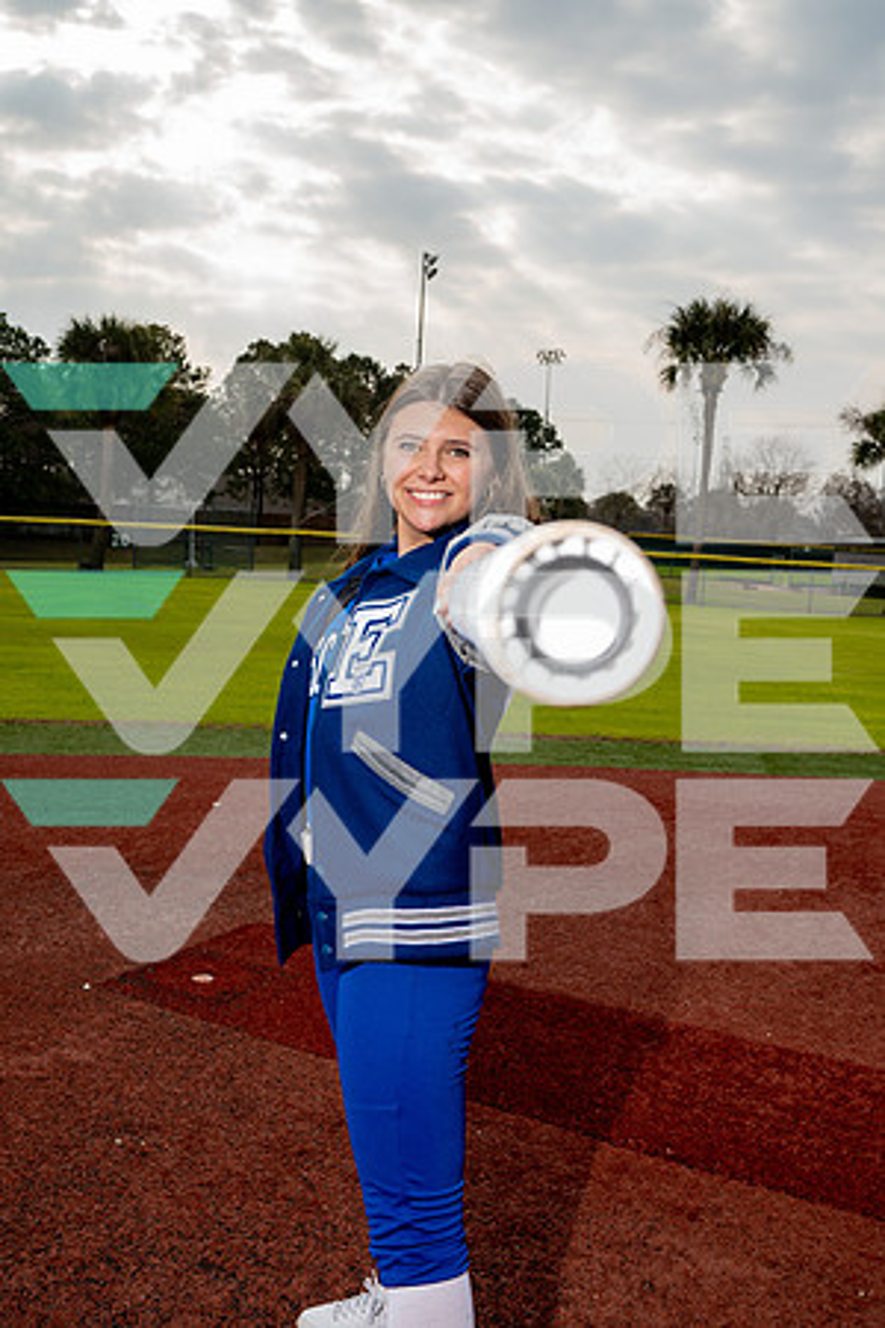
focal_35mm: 35
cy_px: 664
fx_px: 1291
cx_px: 442
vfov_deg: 54.4
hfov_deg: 37.9
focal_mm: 35
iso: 80
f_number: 8
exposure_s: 1/200
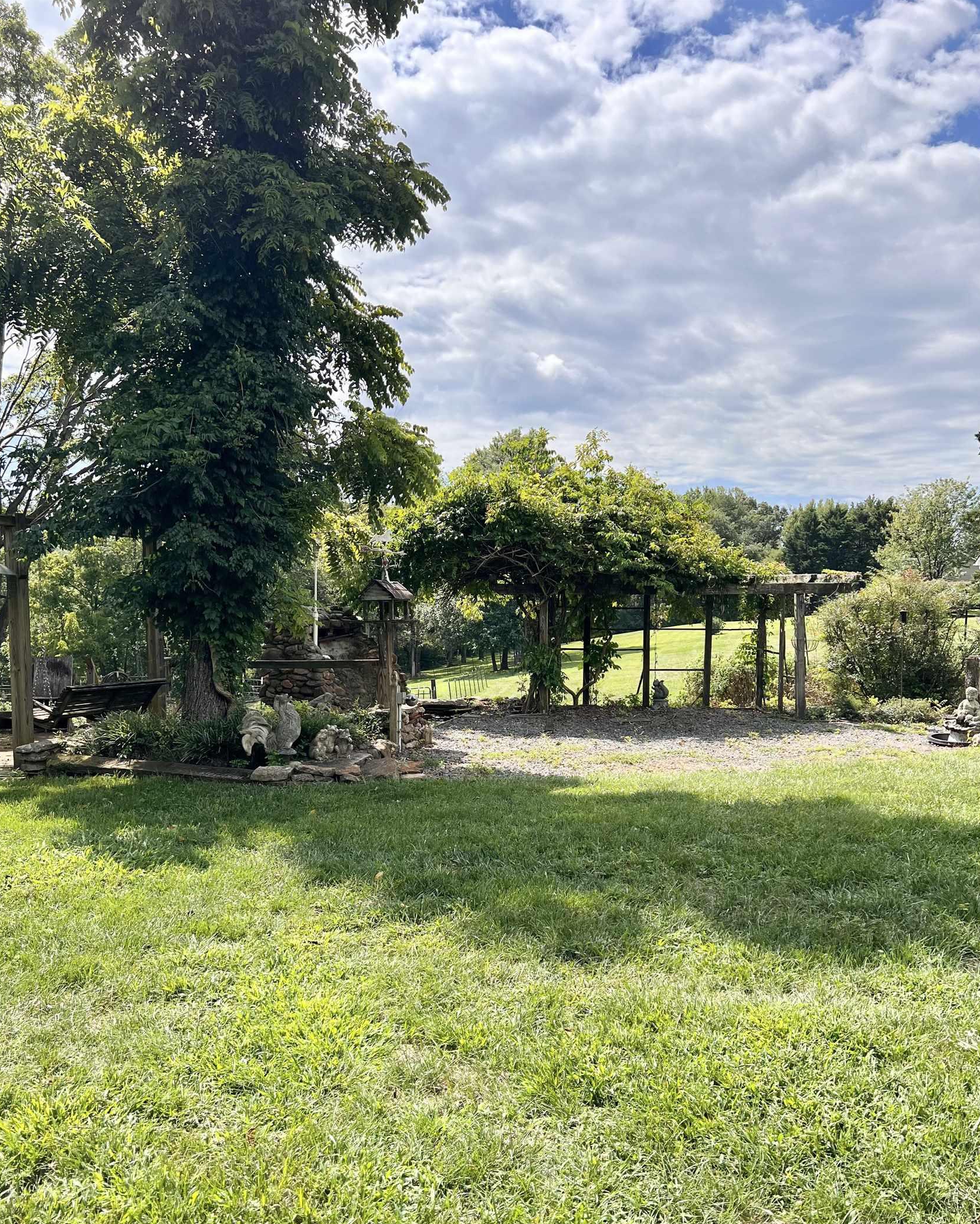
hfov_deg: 51.5
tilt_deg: -5.5
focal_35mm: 28
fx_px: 1015
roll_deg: -0.9
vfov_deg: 62.1
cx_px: 480
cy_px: 673
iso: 50
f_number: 1.5
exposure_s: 1/4831
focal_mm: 5.7
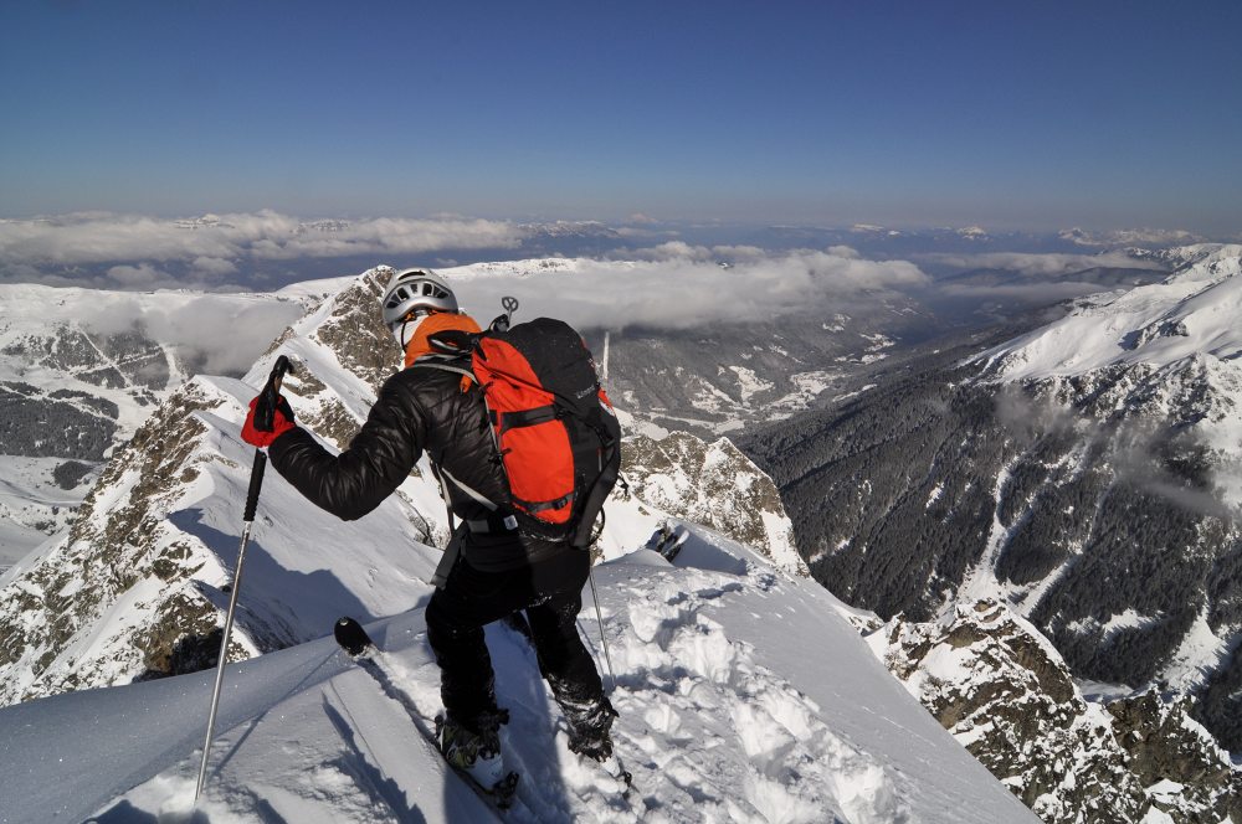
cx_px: 621
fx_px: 569
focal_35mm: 16
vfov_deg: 71.9
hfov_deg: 95.1
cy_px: 412
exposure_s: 1/800
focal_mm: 11
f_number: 11
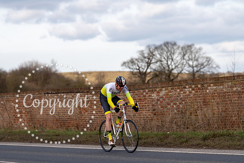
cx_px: 122
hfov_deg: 15.4
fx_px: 902
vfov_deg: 10.3
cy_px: 82
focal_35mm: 133
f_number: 3.5
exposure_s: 1/800
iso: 100
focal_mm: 133
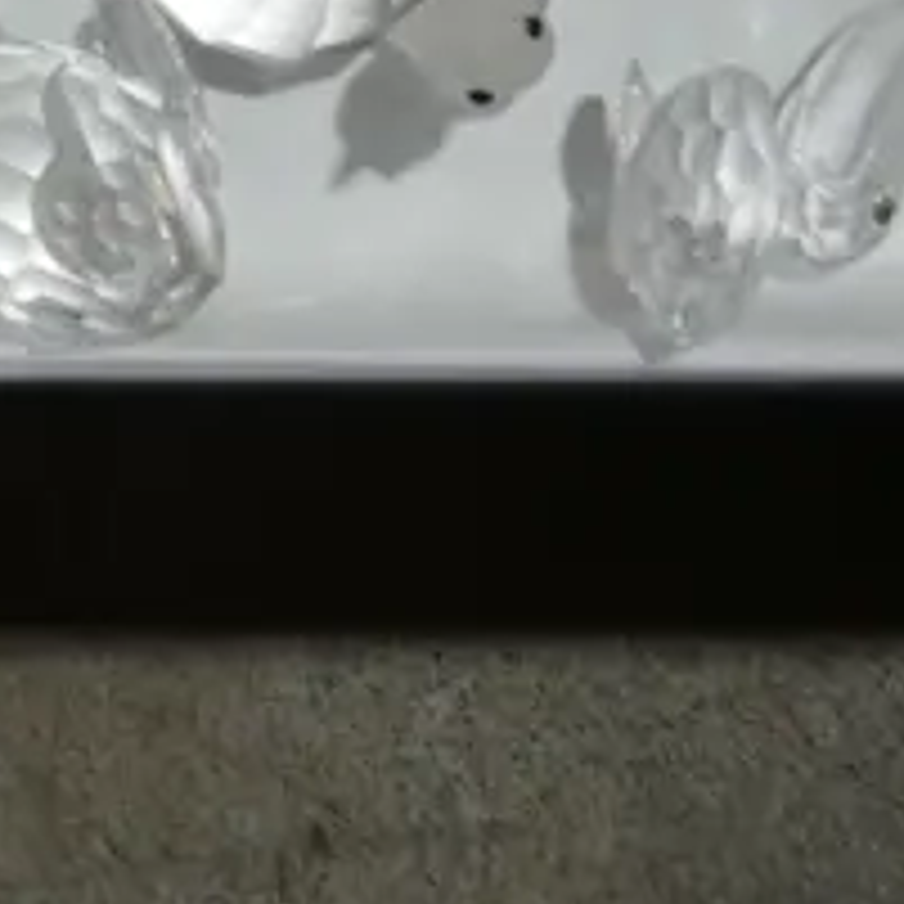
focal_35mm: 189
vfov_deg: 8.9
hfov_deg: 9.1
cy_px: -659
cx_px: -315
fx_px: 5584
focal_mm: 21
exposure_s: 1/100
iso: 200
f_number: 4.6
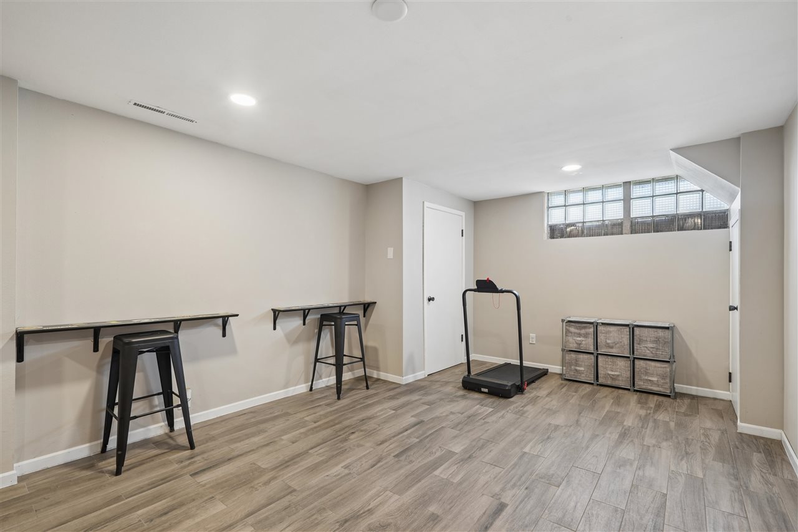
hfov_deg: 96.7
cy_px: 266
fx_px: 355
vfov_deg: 73.7
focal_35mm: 16
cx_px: 399
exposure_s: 1/5
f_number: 10
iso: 400
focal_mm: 16
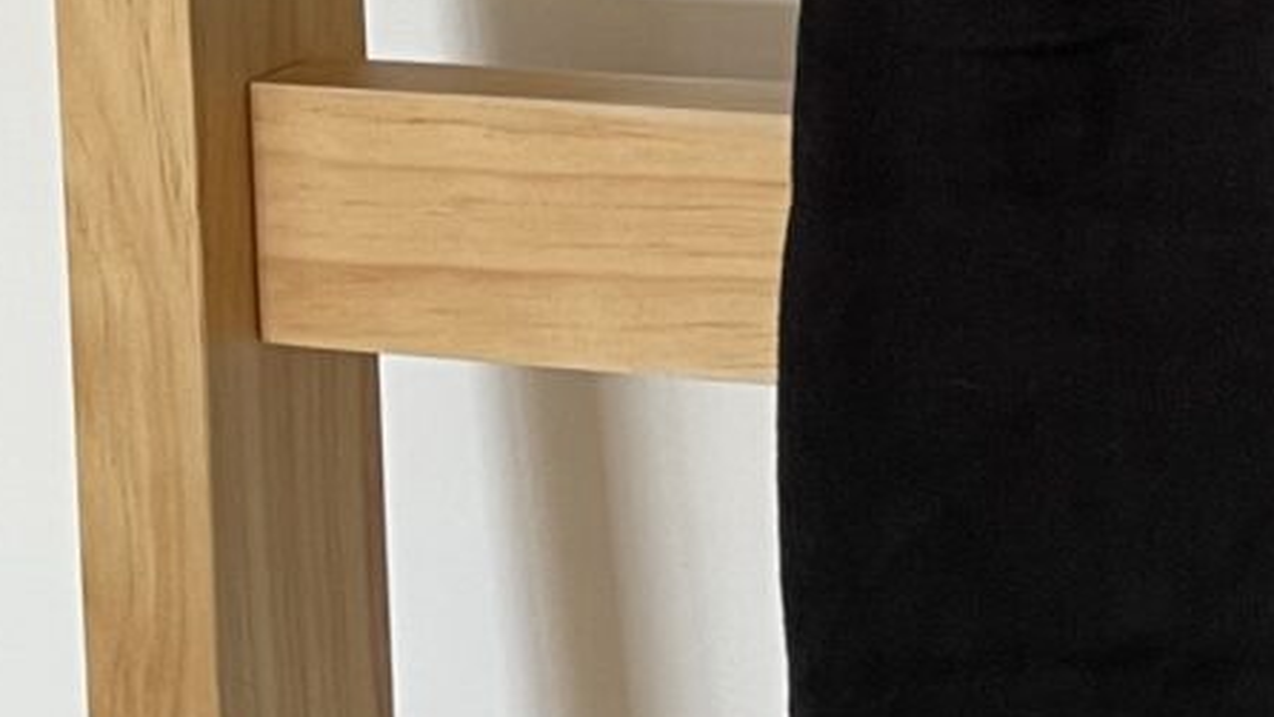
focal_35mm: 130
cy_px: -663
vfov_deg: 8.9
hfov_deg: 15.4
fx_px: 4392
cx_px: 1854
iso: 100
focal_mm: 4.2
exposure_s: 1/60
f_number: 1.6
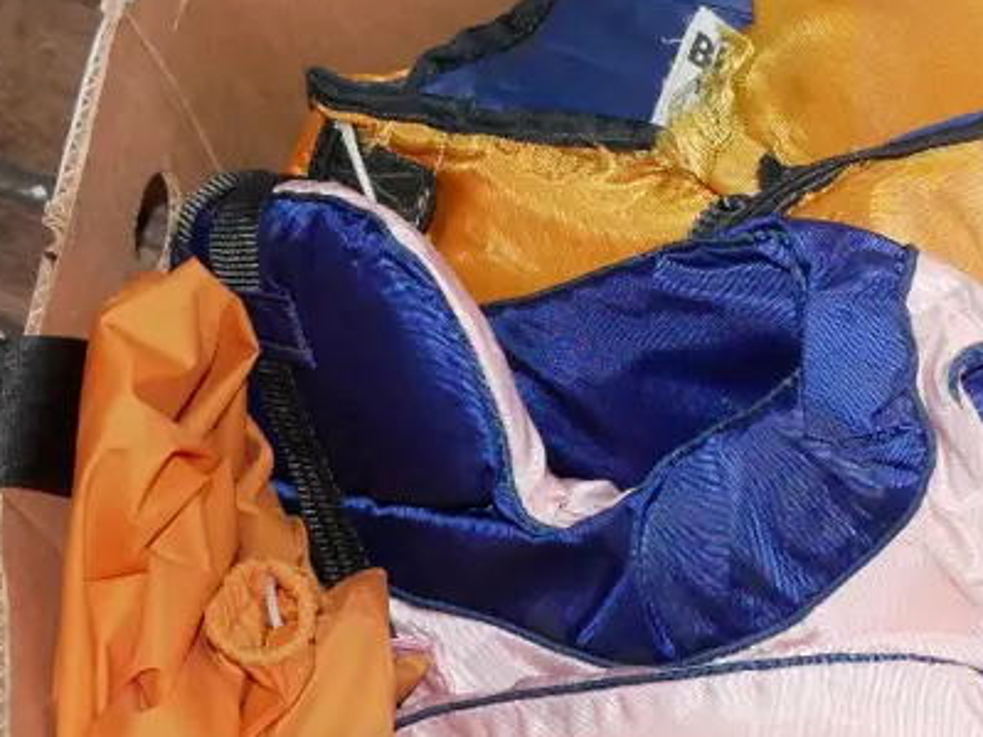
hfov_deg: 16.8
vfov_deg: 13.1
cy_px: 253
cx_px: 1106
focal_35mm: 113
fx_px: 3208
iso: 3200
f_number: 5.6
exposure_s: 1/160
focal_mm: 22
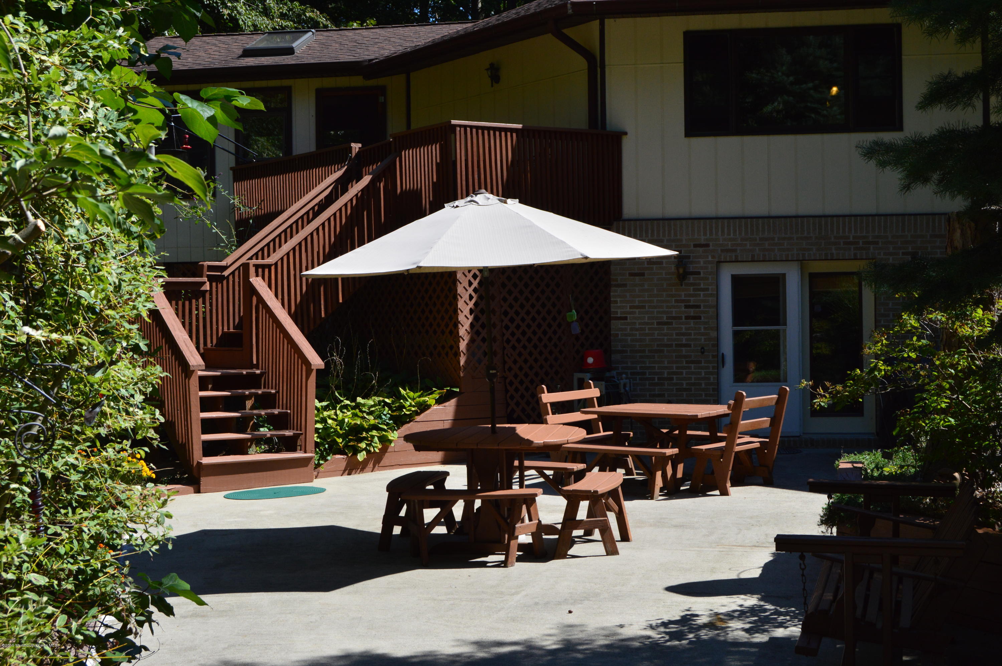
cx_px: 501
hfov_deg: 42.4
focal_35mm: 46
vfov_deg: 28.9
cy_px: 333
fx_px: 1293
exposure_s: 1/500
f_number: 11
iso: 400
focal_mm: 31
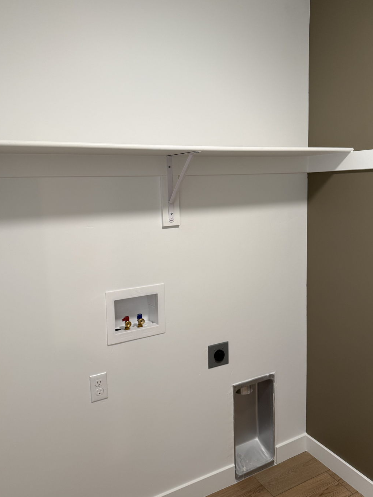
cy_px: 241
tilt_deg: -7.4
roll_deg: +1.9
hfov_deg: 51.3
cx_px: 199
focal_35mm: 27
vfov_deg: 65.3
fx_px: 388
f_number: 1.78
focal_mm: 6.76
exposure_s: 1/120
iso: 125
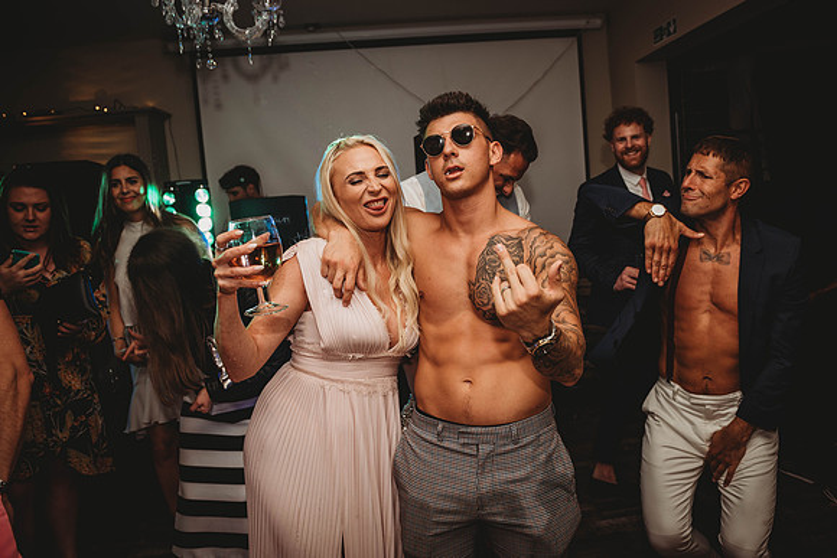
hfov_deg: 69.2
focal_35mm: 26
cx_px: 453
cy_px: 255
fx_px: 605
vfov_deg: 49.5
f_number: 4
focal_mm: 24
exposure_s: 1/80
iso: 400
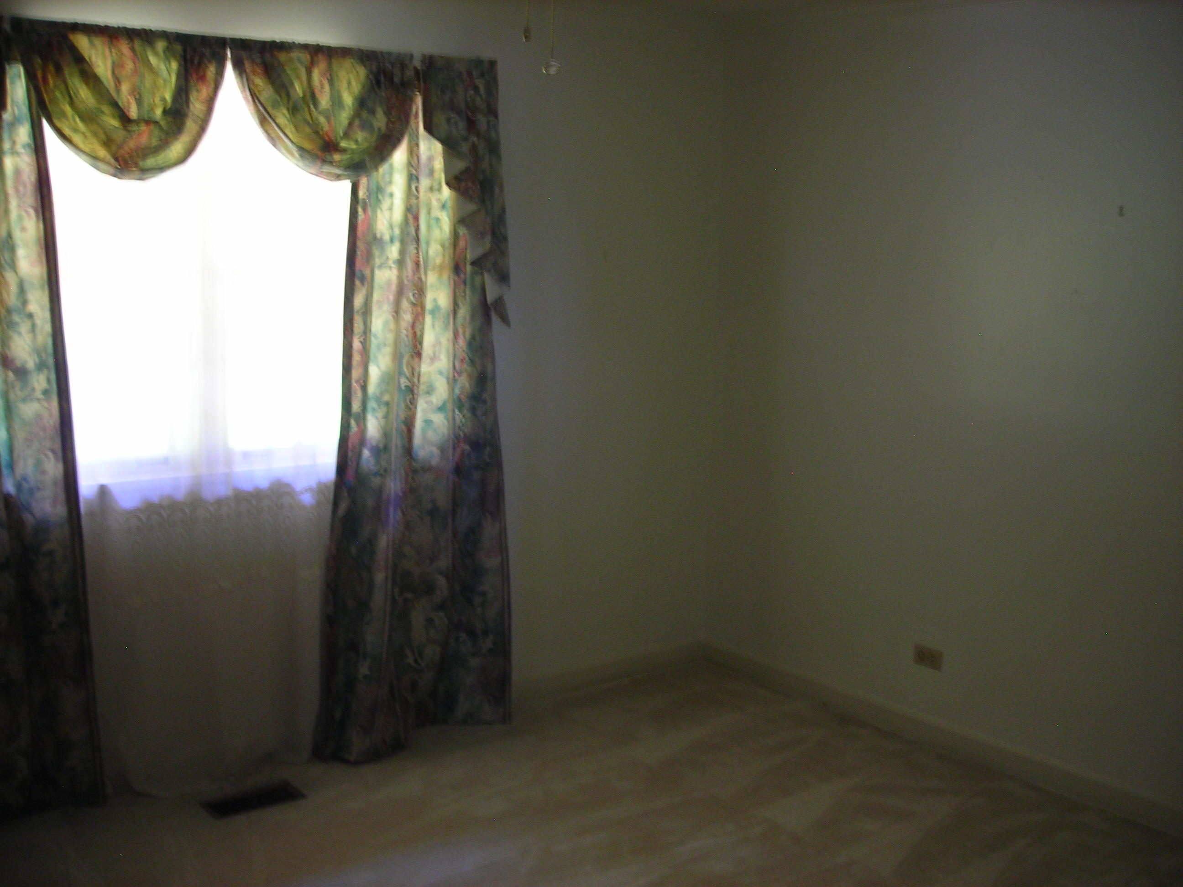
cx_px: 592
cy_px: 444
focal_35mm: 38
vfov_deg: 37.7
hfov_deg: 49.0
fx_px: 1299
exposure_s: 1/4
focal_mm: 6.3
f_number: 3.2
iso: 65
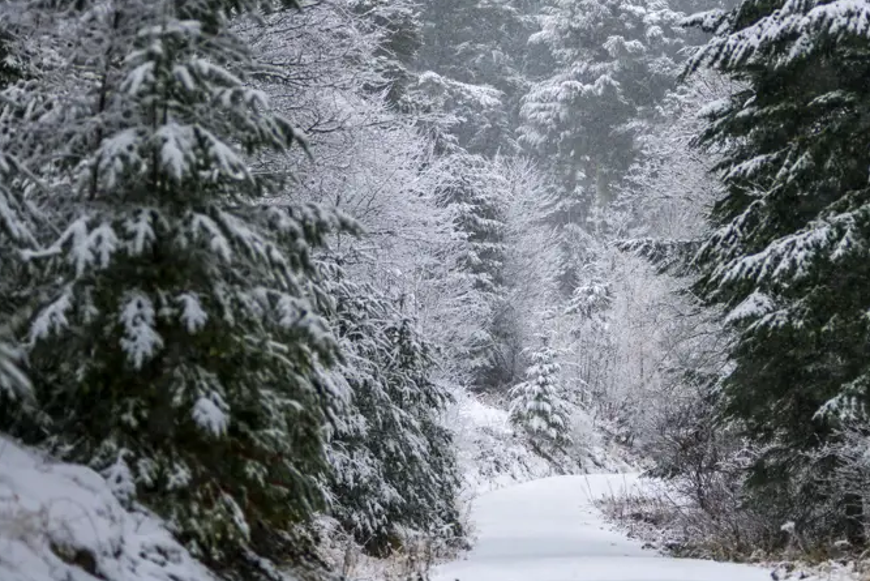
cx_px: 544
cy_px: 183
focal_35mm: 172
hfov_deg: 11.9
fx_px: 4157
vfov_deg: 8.0
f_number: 2.8
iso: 200
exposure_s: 1/1250
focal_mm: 112
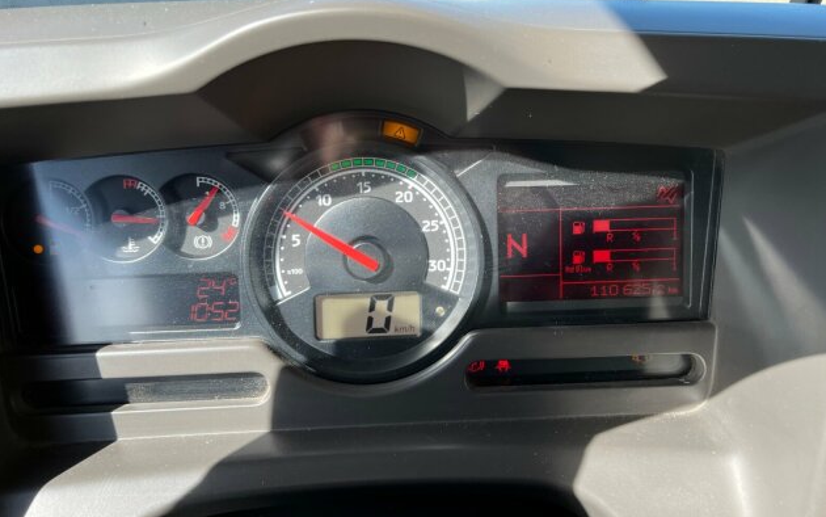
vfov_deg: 44.4
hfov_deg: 66.5
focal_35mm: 28
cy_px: 213
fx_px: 630
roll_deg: +0.5
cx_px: 417
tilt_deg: -34.9
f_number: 1.5
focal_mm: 5.7
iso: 50
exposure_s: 1/687
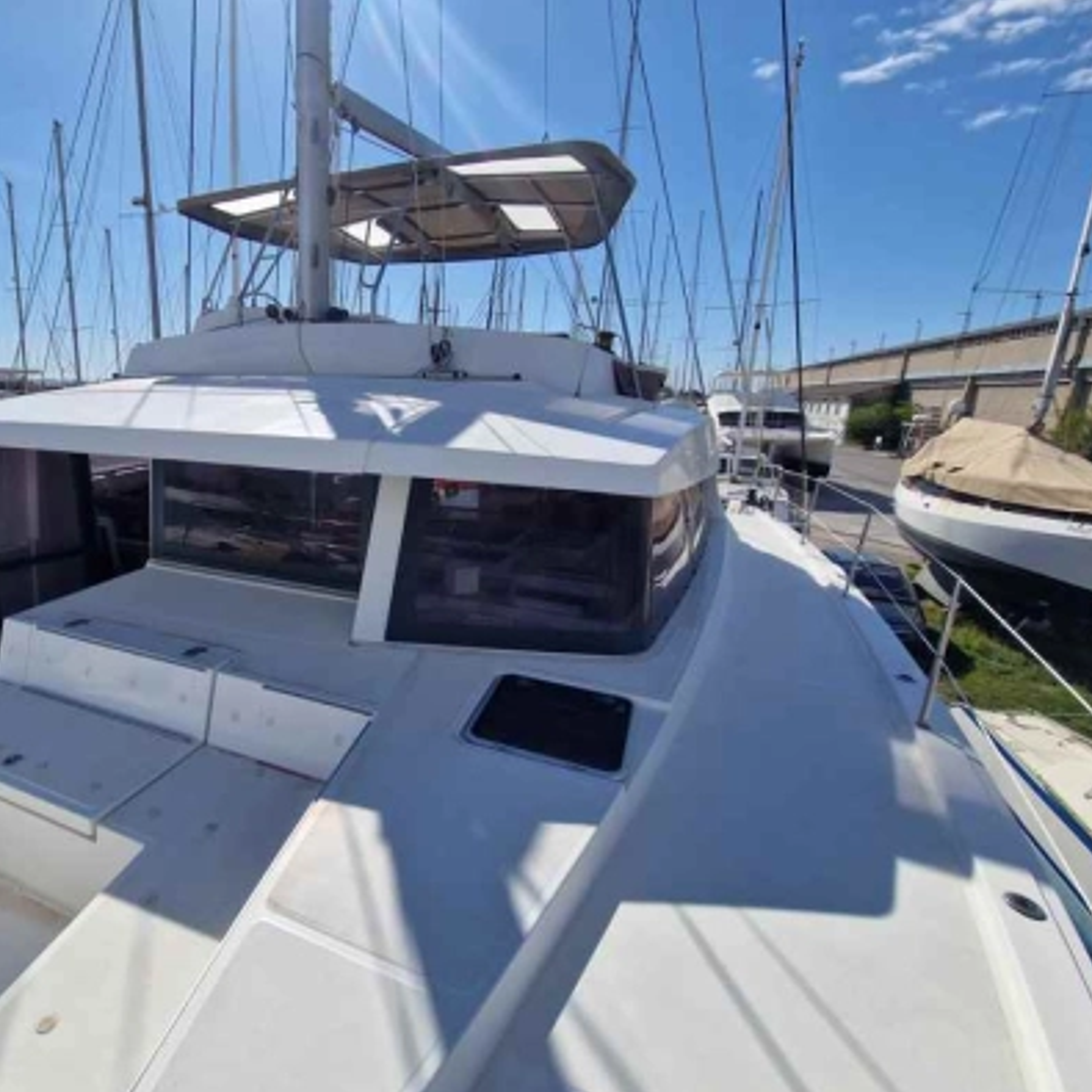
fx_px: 571
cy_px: 565
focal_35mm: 16
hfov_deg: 85.3
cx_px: 393
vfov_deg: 87.4
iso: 50
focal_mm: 2.2
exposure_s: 1/4176
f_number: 2.2
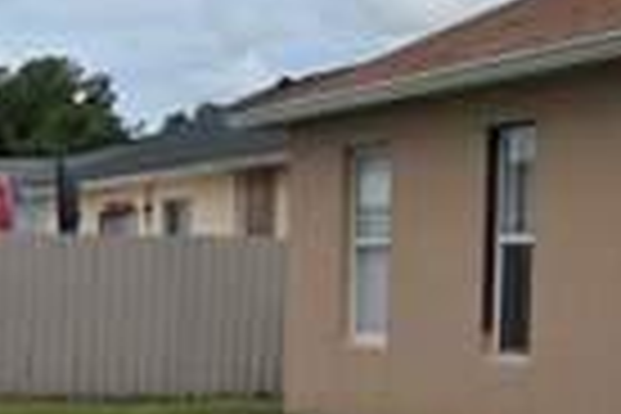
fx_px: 1915
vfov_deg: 12.2
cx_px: 68
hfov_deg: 18.1
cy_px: 392
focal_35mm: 111
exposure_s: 1/3185
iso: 25
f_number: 1.8
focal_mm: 5.4
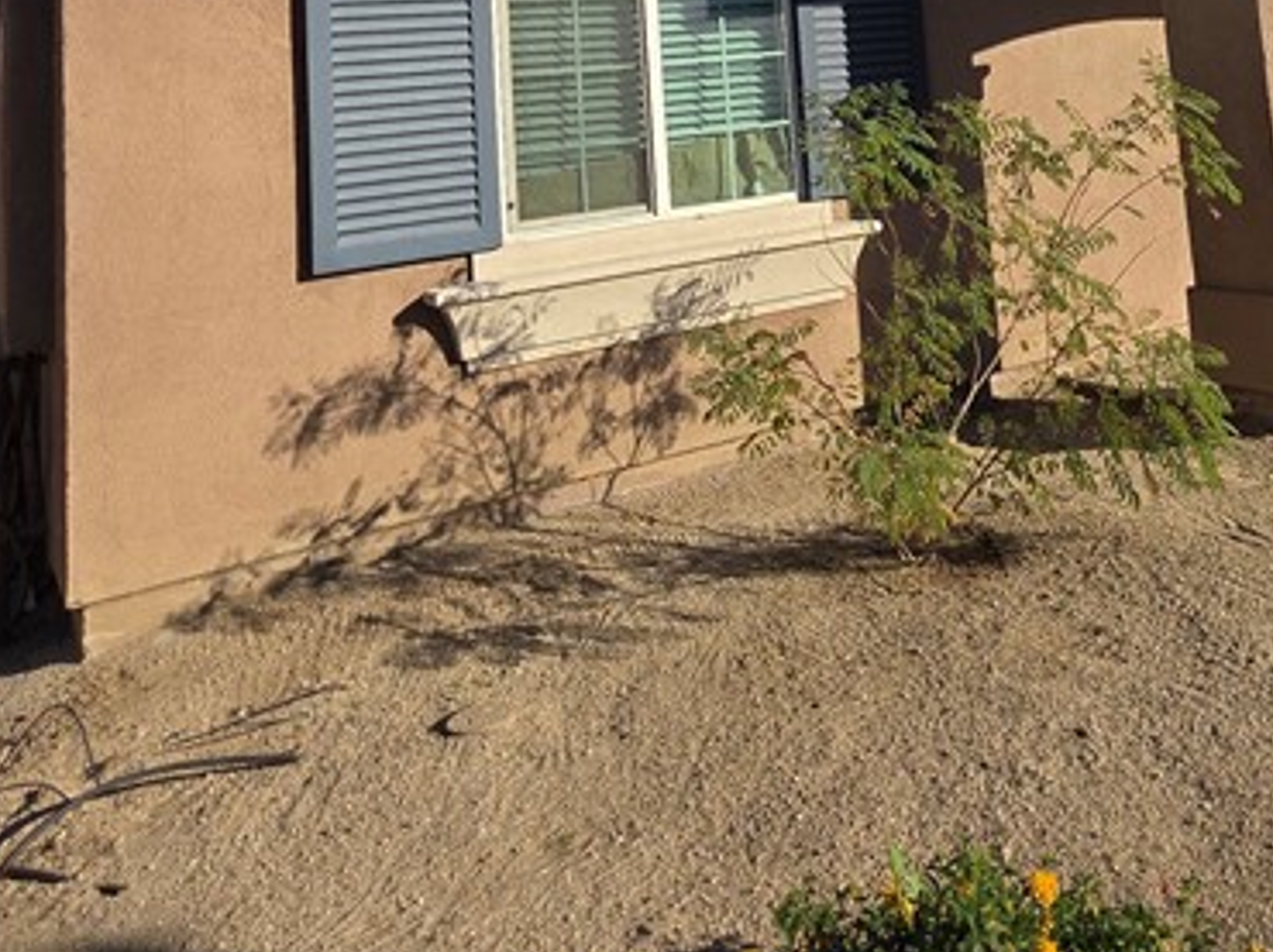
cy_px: -103
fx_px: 1323
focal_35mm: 36
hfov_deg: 47.9
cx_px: 1056
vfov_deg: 34.1
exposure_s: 1/2797
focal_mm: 2.2
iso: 40
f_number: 1.9
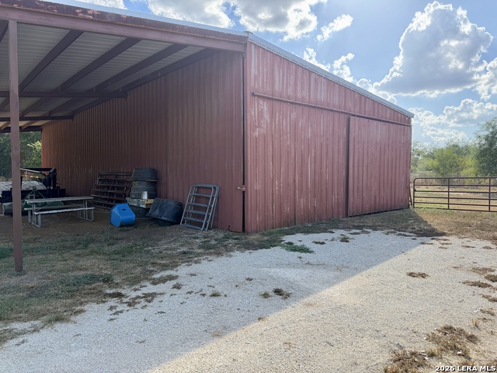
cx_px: 248
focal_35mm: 24
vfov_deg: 56.8
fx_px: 345
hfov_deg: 71.6
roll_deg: +0.6
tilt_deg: -1.3
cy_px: 186
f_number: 1.78
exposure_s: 1/1689
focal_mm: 6.76
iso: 100
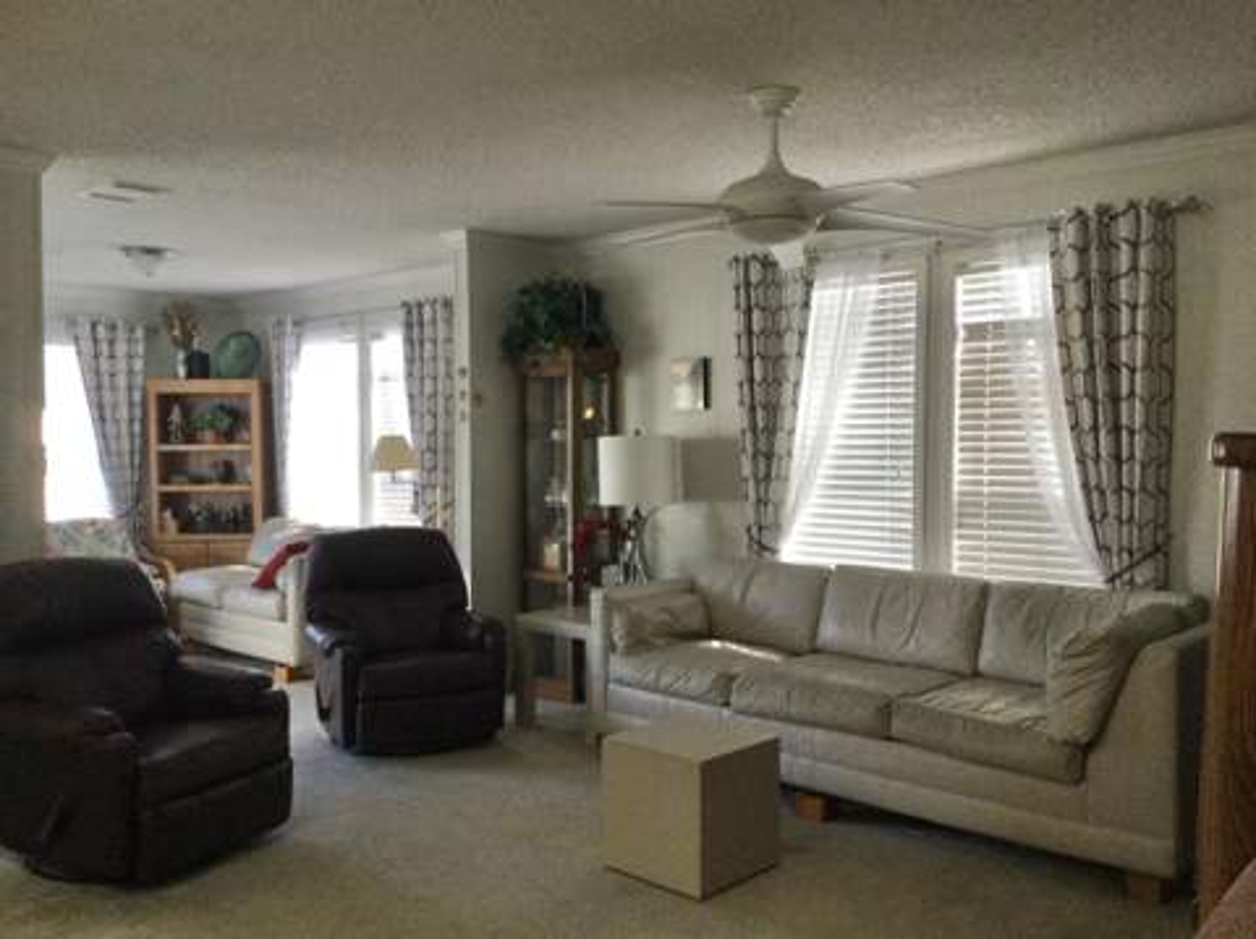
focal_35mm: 31
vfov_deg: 45.4
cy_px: 470
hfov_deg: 58.4
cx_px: 628
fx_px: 1124
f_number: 2.4
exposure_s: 1/30
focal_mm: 3.3
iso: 40
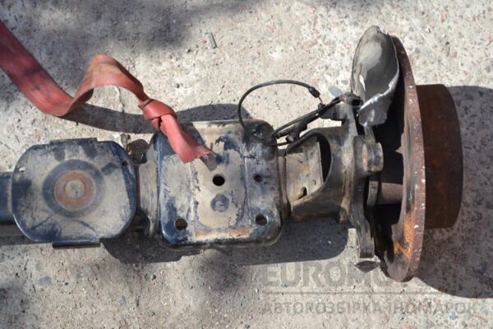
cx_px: 246
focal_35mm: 82
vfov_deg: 16.6
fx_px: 1130
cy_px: 164
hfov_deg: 24.6
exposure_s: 1/200
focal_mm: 55
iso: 100
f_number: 7.1
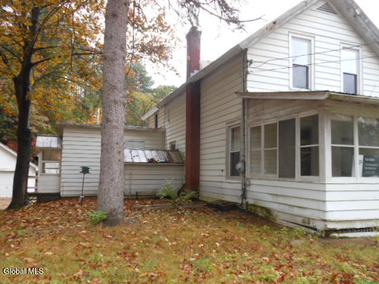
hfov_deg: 61.7
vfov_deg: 48.2
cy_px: 142
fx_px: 318
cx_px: 190
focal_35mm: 29
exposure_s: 1/50
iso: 80
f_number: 3.3
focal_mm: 5.2
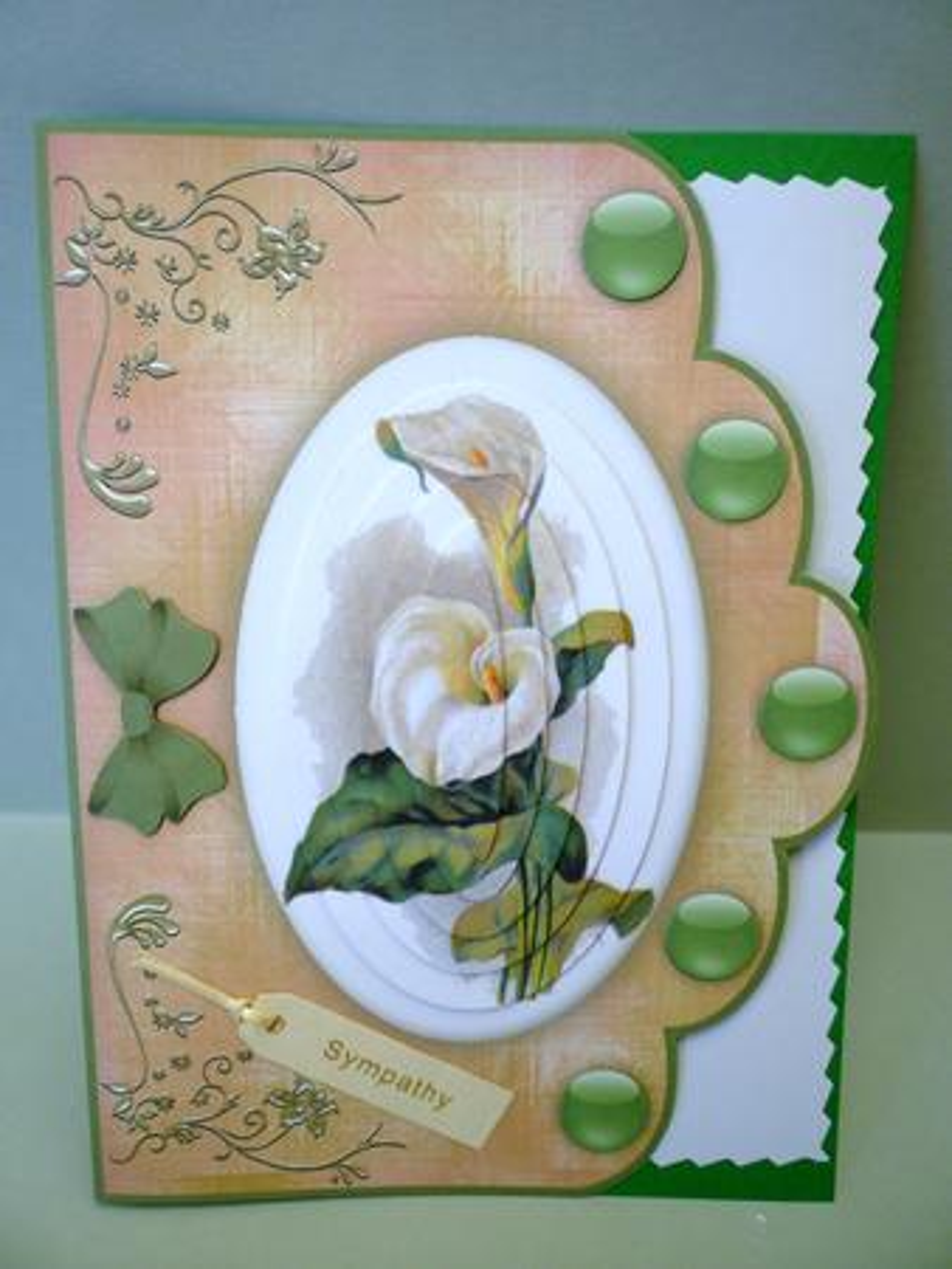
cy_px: 634
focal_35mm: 29
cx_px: 476
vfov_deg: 61.6
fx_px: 1062
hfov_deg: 48.3
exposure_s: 1/30
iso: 80
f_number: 3.3
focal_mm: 5.2
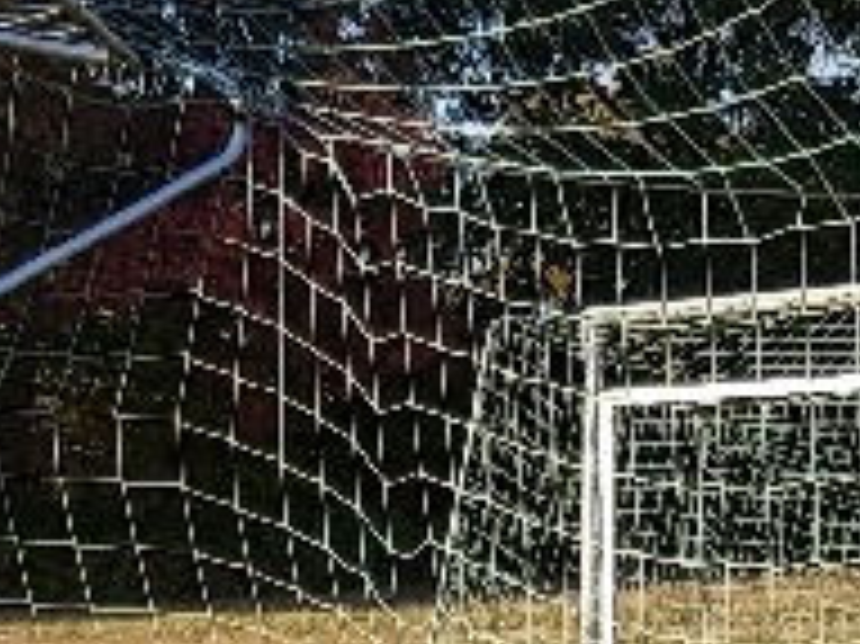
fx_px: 3377
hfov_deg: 14.4
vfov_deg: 9.9
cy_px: 1374
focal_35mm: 136
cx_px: 162
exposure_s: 1/858
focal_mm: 4.2
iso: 40
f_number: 1.7
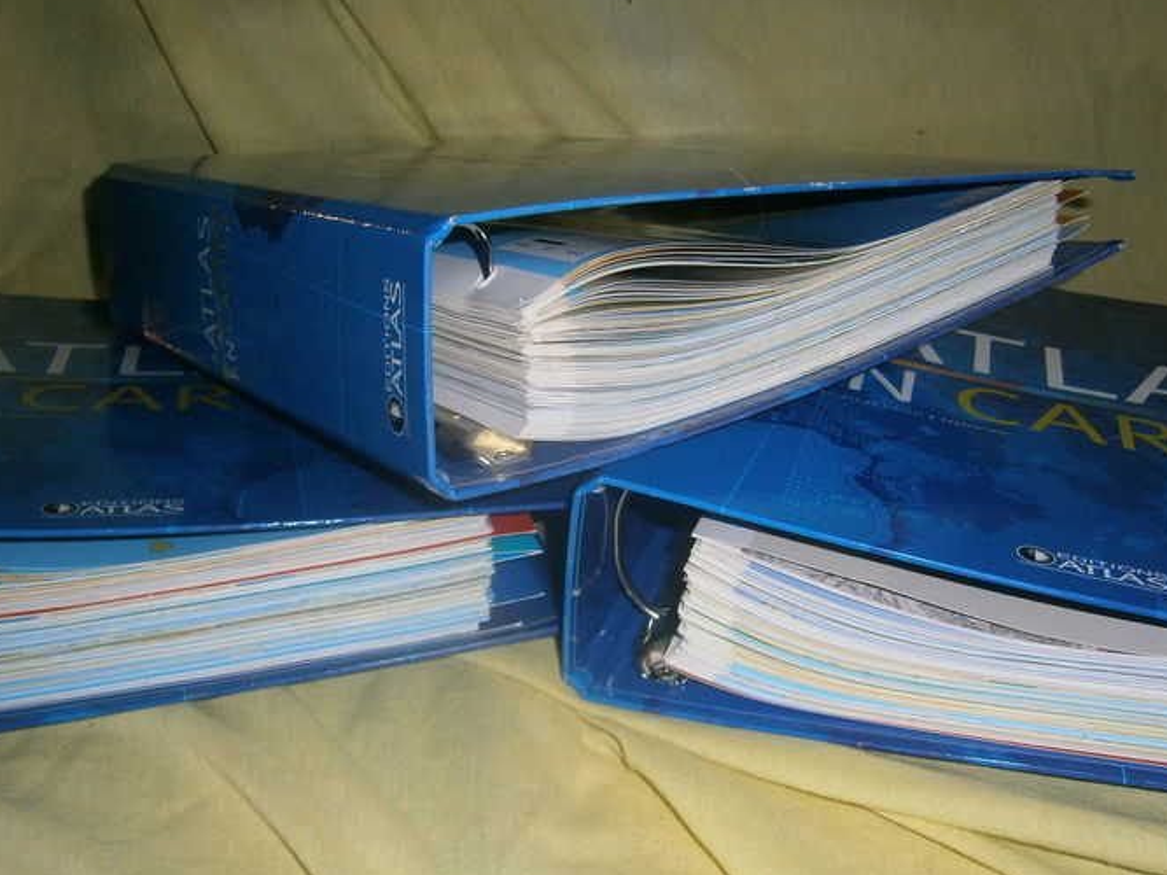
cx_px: 555
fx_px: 1315
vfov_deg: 36.8
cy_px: 488
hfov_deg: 47.9
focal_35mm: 39
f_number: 2.8
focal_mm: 4.7
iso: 125
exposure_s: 1/30
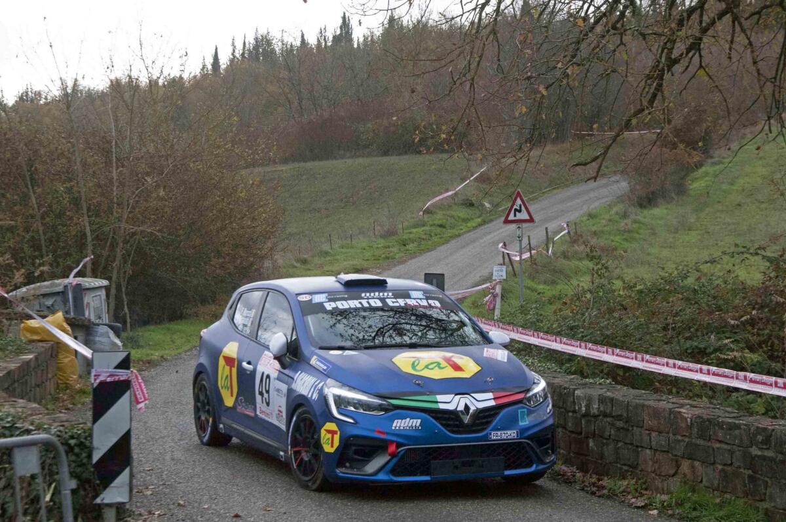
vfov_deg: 18.9
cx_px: 393
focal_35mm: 72
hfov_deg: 28.1
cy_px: 261
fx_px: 1570
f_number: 6.3
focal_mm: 48
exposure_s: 1/1000
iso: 1000
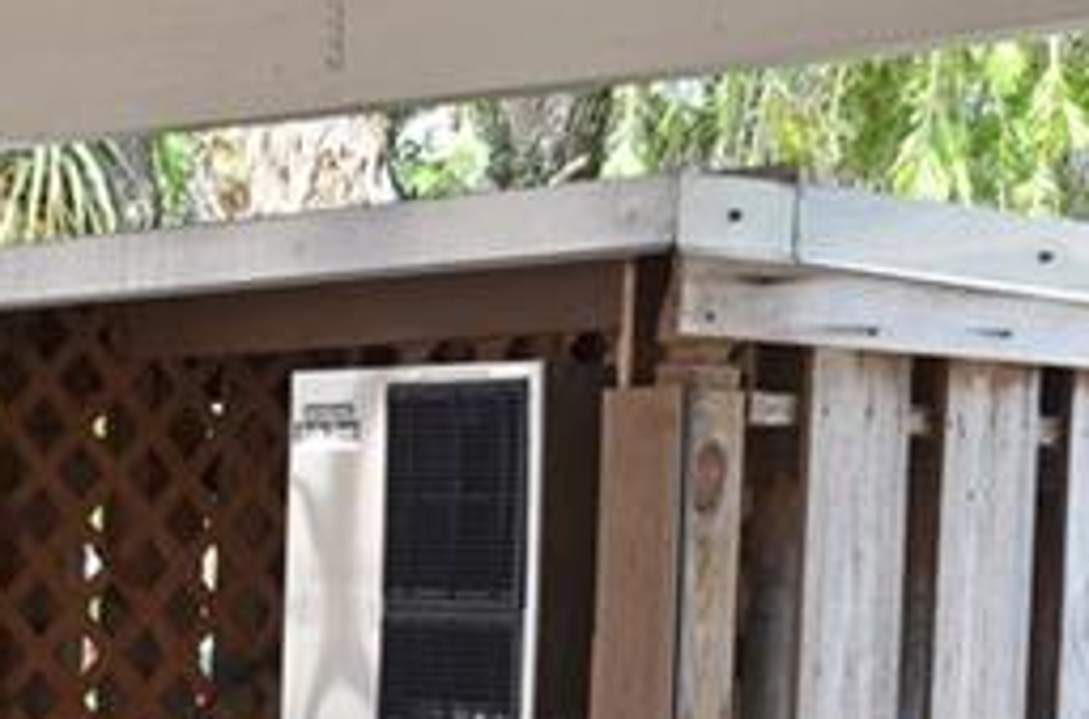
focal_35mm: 138
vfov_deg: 9.7
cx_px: -294
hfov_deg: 14.3
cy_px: 993
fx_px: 4162
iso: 200
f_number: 5.6
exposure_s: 1/125
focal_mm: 23
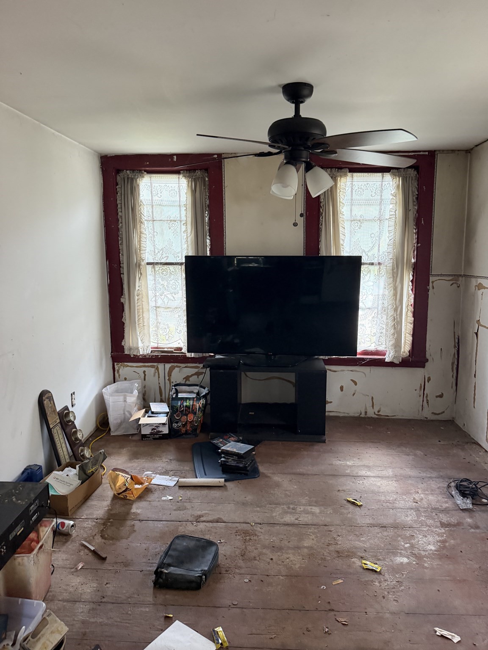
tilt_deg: -8.6
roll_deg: +0.4
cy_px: 325
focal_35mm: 24
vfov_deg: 71.6
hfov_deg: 56.8
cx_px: 244
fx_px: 451
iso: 500
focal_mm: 6.76
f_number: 1.78
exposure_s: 1/60
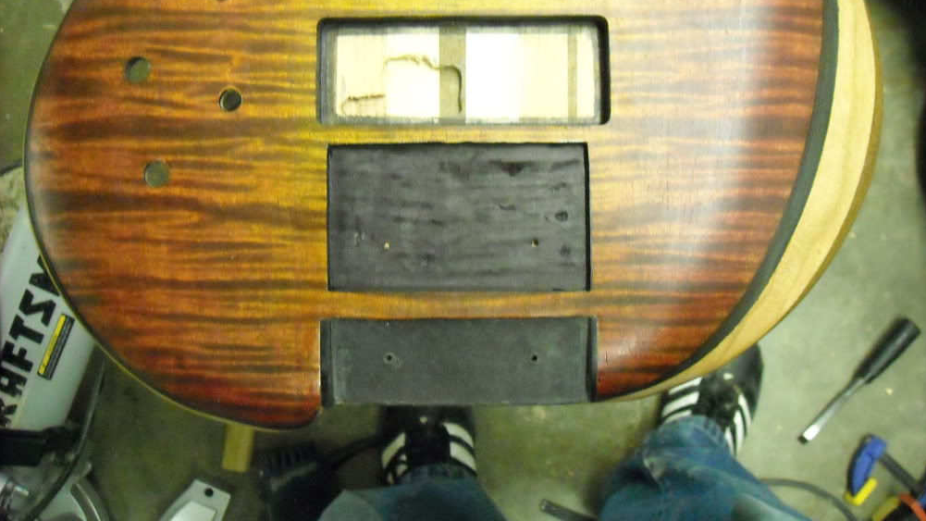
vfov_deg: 30.3
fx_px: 958
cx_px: 472
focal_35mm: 39
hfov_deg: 51.6
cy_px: 195
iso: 800
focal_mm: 5.7
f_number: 2.8
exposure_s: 1/30
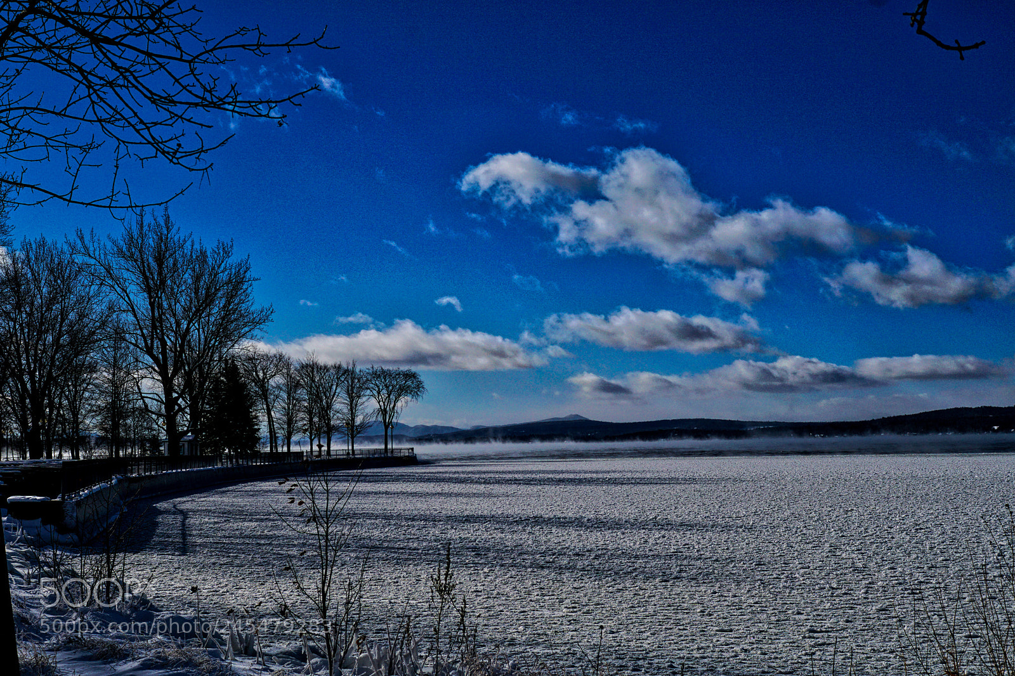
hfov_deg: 43.6
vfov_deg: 29.9
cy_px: 338
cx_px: 508
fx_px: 1268
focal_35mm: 45
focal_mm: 30
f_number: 8
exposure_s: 1/2000
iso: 100
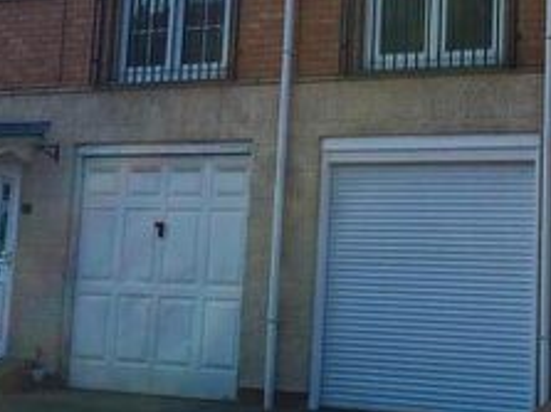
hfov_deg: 20.3
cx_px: 650
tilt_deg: +11.8
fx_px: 1448
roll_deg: -0.6
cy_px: -83
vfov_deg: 15.6
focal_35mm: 91
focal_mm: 4.15
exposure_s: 1/1538
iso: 25
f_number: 2.2
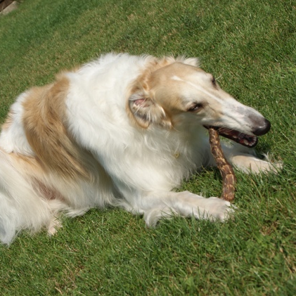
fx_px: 938
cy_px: 147
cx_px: 109
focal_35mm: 97
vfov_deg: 17.9
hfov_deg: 17.9
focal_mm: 50
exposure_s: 1/320
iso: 100
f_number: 9
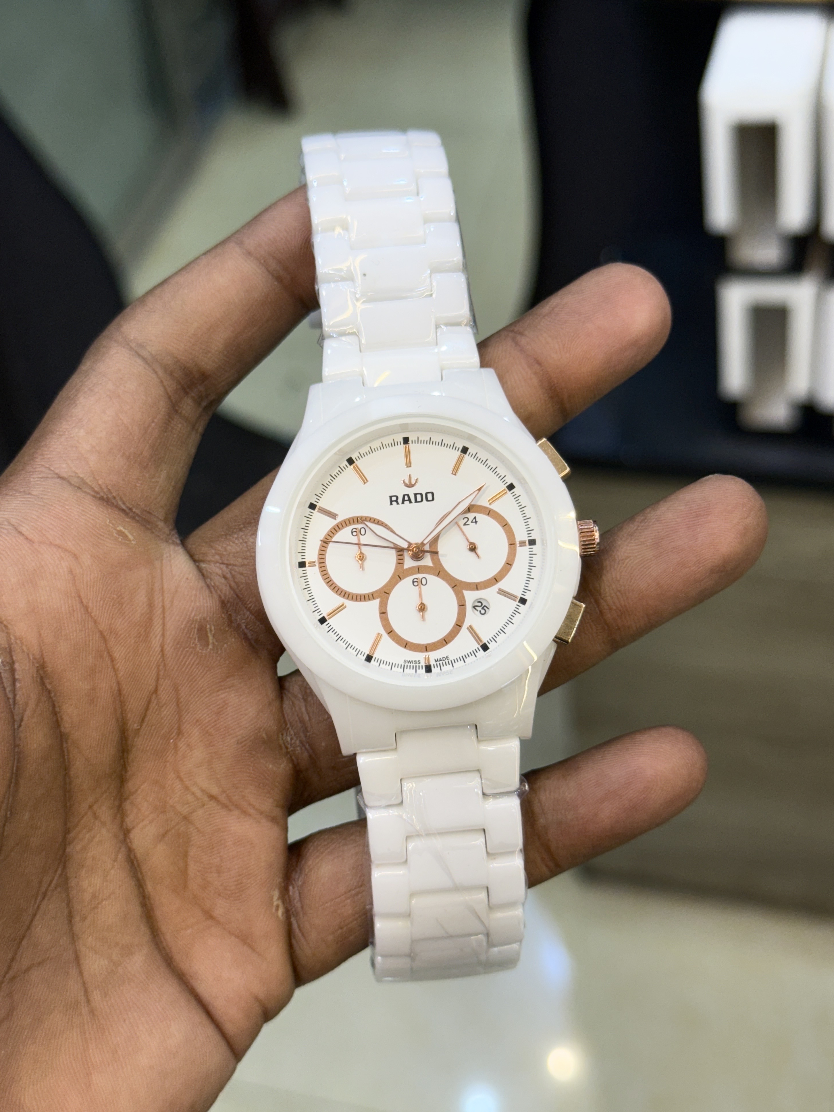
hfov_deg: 29.1
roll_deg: +5.9
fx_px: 1606
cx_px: 401
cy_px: 551
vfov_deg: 38.2
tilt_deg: -43.6
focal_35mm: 50
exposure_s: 1/100
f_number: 1.78
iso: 64
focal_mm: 6.76
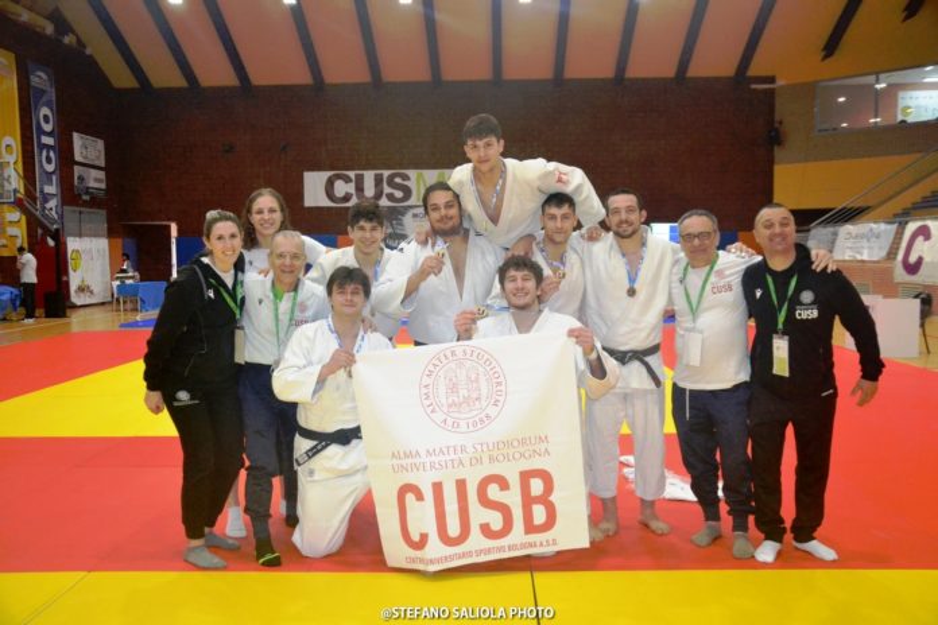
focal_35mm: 33
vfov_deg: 40.0
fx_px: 860
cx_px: 469
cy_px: 312
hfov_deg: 57.2
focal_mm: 22
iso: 2200
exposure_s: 1/60
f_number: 3.8
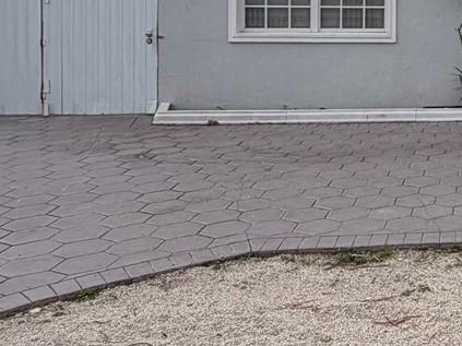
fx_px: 707
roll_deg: -0.7
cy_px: -16
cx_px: 577
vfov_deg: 25.8
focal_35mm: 53
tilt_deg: -0.5
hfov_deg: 30.0
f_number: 2.2
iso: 50
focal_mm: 2.22
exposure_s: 1/502
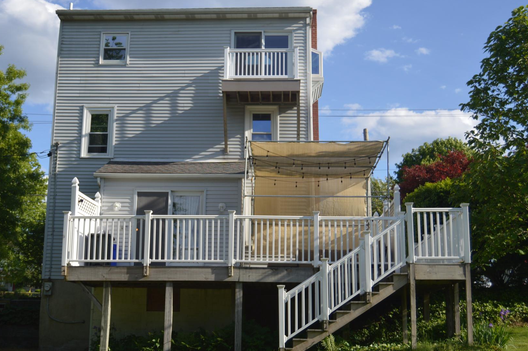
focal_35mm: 49
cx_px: 214
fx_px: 718
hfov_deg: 40.2
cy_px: 187
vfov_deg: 27.5
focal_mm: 26
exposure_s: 1/800
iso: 100
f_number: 4
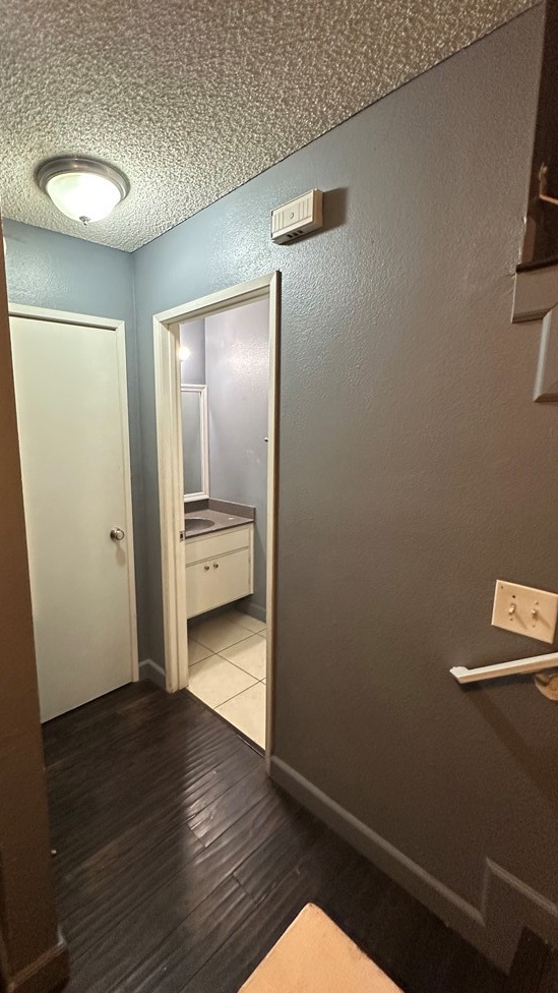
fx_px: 421
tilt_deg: -6.9
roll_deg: +0.2
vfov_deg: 99.4
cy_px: 488
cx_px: 201
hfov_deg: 65.8
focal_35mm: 16
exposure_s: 1/60
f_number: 2.2
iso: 320
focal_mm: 2.22
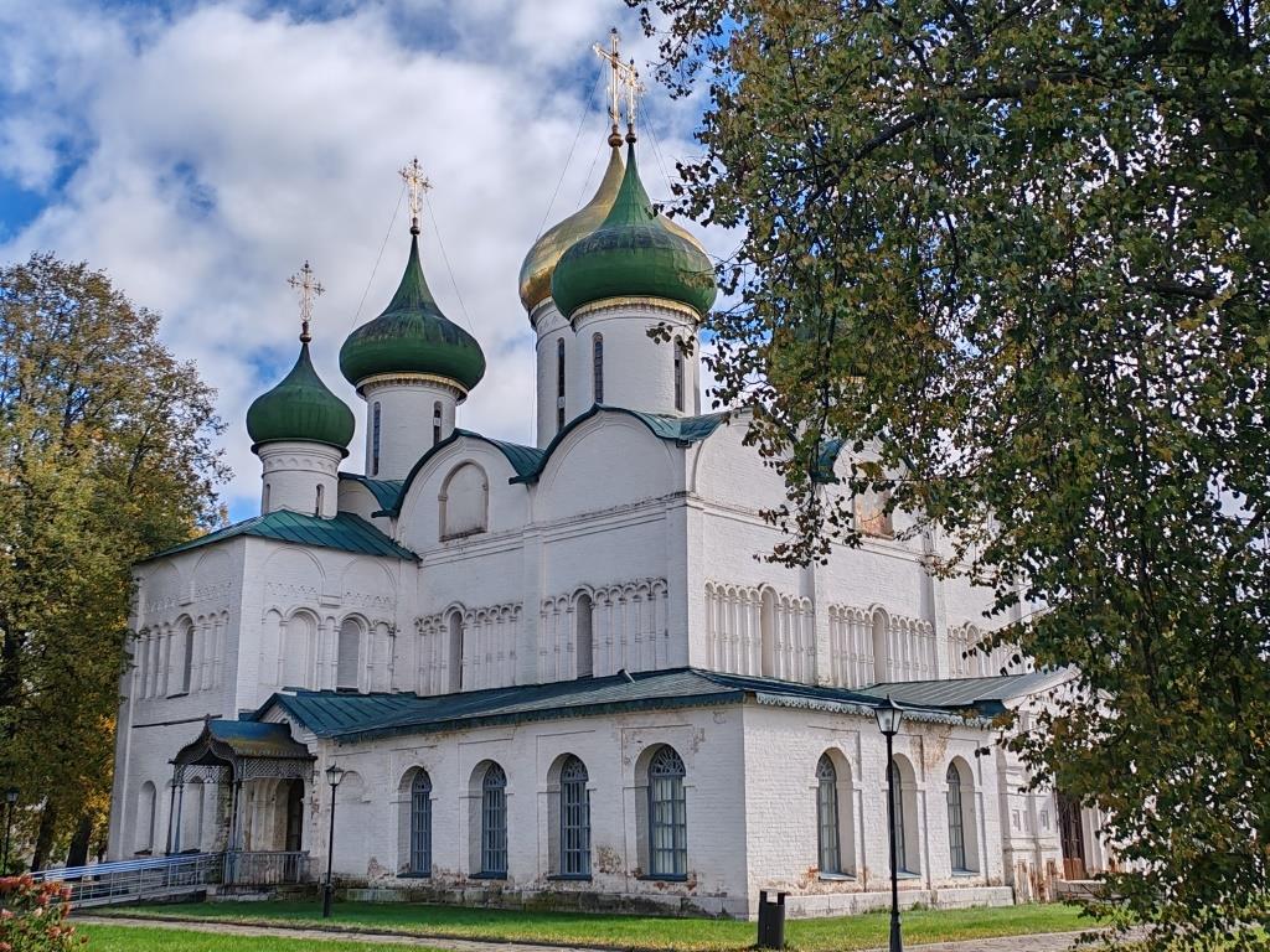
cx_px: 635
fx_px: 1504
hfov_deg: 45.8
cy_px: 476
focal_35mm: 41
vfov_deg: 35.1
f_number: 1.9
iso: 50
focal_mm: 6.12
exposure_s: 1/700
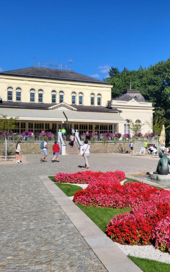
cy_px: 137
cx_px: 128
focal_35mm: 37
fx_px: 274
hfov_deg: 33.7
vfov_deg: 52.7
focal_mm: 5.4
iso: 40
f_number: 1.8
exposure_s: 1/2790
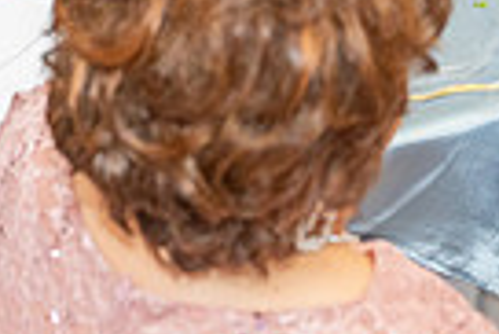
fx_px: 1415
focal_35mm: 102
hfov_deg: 19.7
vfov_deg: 12.1
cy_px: -310
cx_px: 81
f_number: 2.8
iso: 1000
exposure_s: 1/160
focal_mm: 24
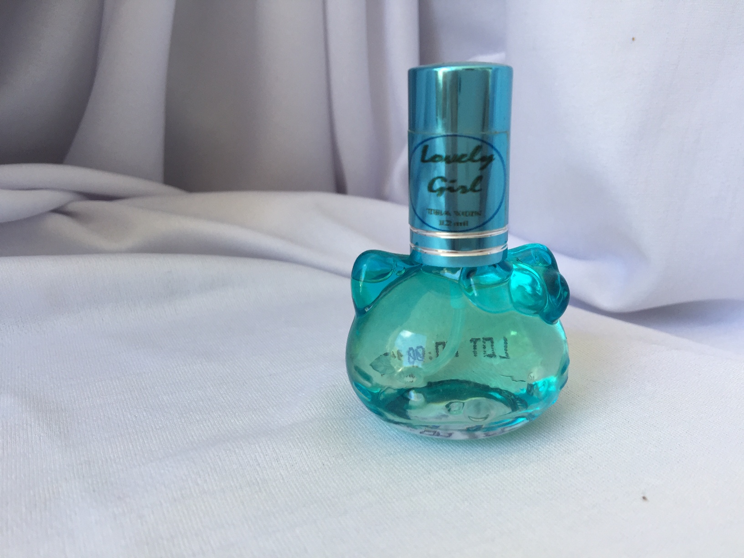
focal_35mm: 29
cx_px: 372
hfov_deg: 61.7
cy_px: 279
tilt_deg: -17.6
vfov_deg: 48.2
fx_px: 623
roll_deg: -0.9
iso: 50
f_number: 2.2
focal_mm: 4.15
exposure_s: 1/100
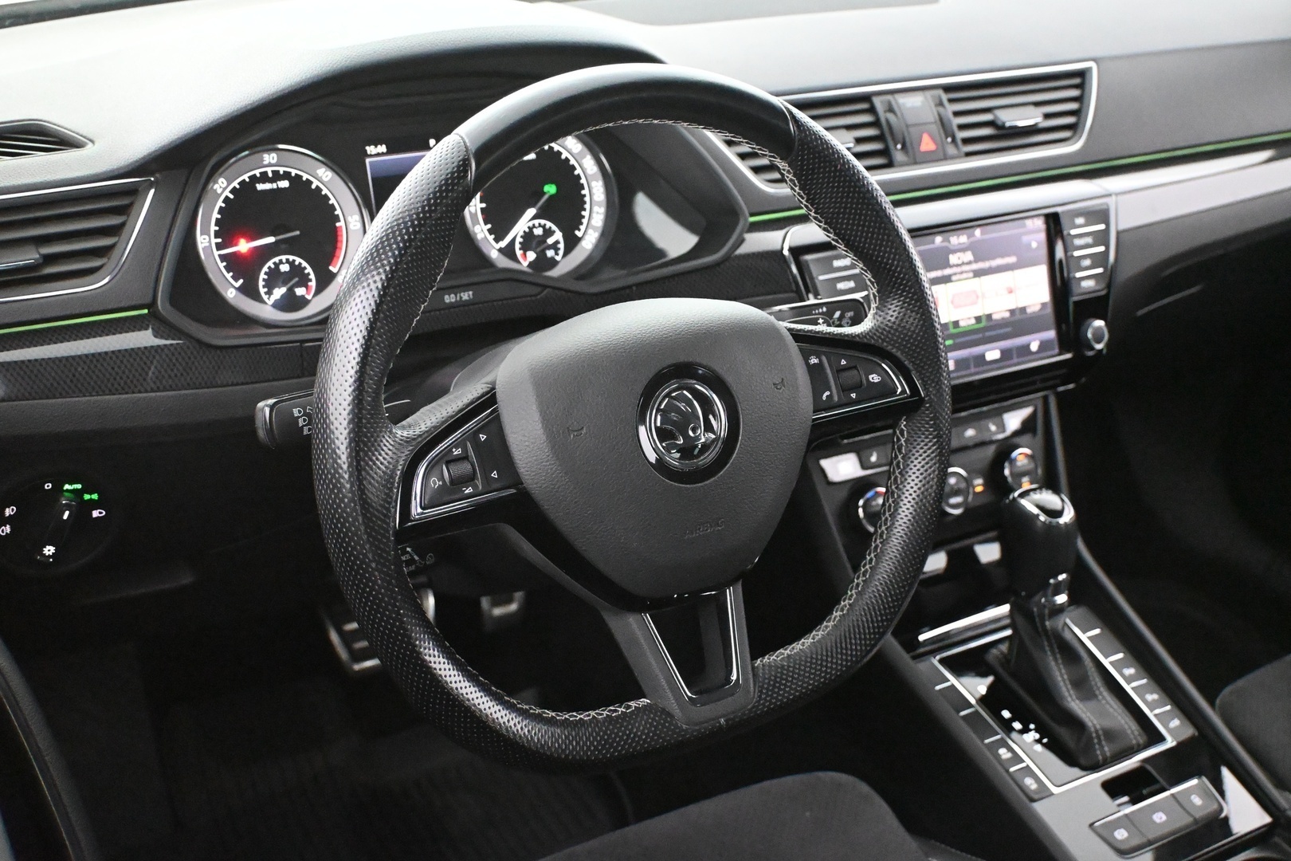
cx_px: 646
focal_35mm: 42
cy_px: 430
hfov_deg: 46.4
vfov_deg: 31.9
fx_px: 1506
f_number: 4.5
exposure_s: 1/50
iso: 12800
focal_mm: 28
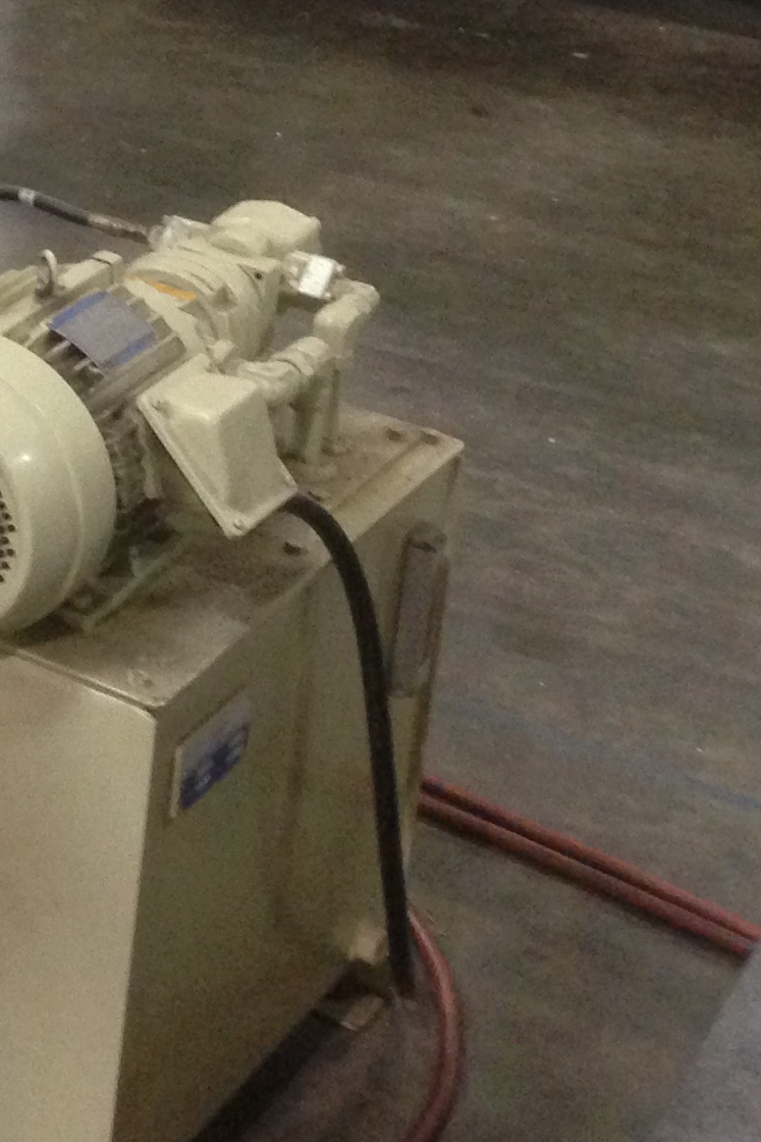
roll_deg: -1.1
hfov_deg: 12.1
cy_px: -70
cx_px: -764
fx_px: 3170
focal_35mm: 100
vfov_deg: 19.6
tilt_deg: -17.2
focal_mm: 4.12
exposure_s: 1/20
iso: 250
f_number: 2.4
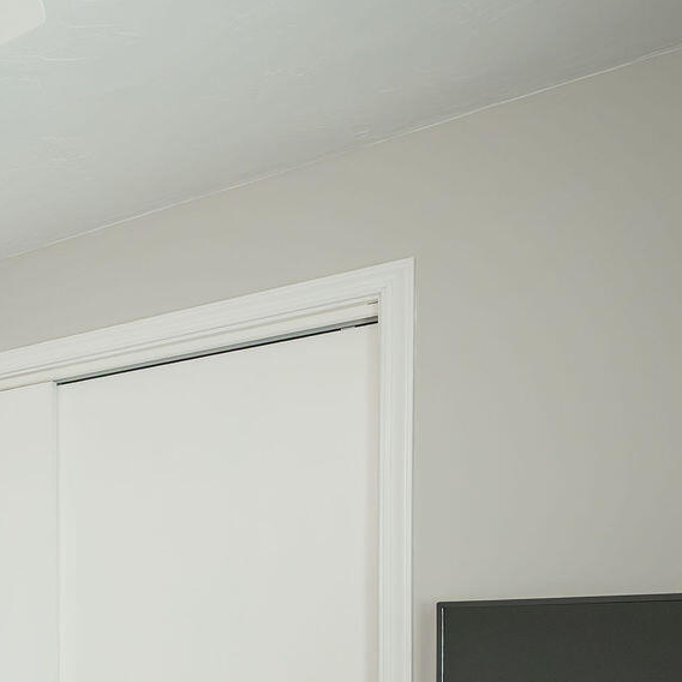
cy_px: 636
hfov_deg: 25.9
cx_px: -395
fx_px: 958
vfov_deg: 36.3
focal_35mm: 43
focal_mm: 14
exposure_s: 1/60
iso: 1000
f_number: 8
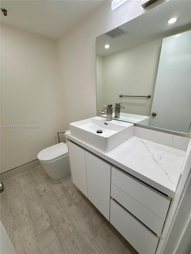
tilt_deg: -18.7
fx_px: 103
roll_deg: +0.1
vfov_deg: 102.1
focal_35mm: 14
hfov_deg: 85.7
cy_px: 127
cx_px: 96
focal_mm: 2.22
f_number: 2.2
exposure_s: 1/120
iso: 50
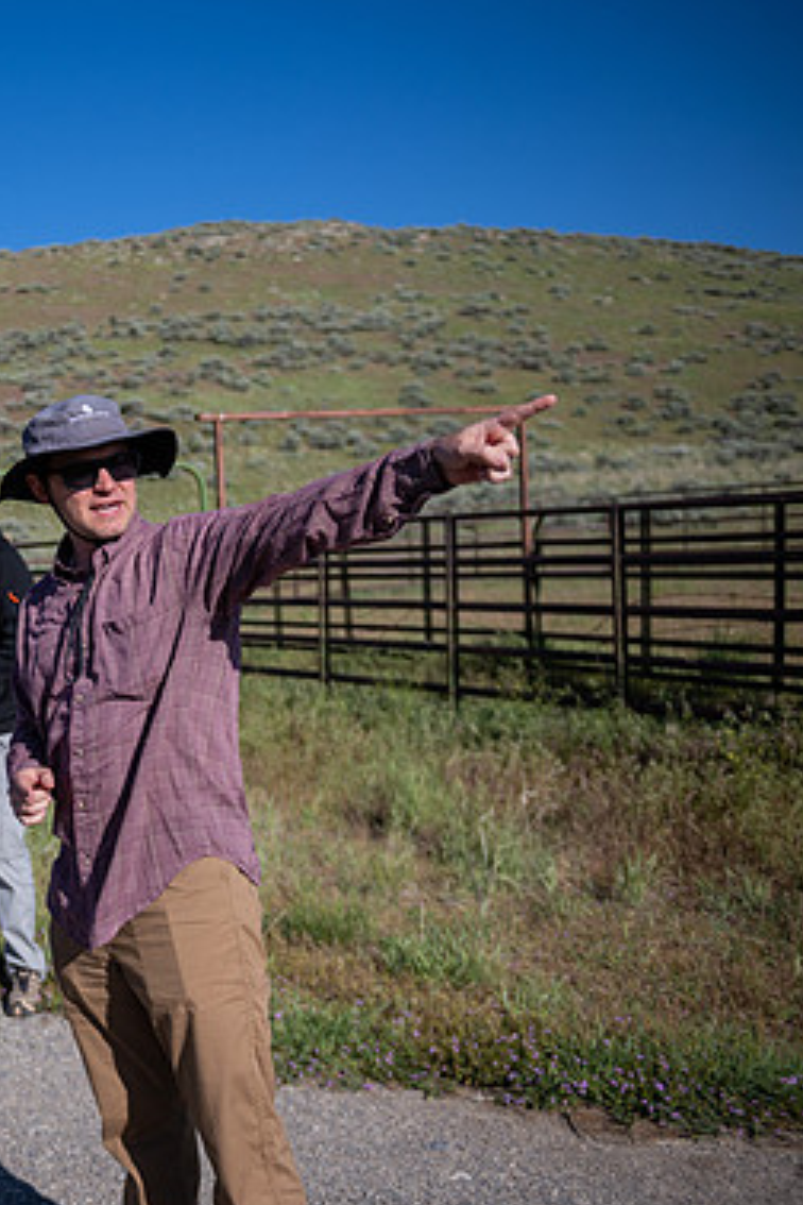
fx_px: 1439
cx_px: -80
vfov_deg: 45.4
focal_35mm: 43
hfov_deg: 28.4
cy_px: 610
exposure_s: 1/4000
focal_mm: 28
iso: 100
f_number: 2.8
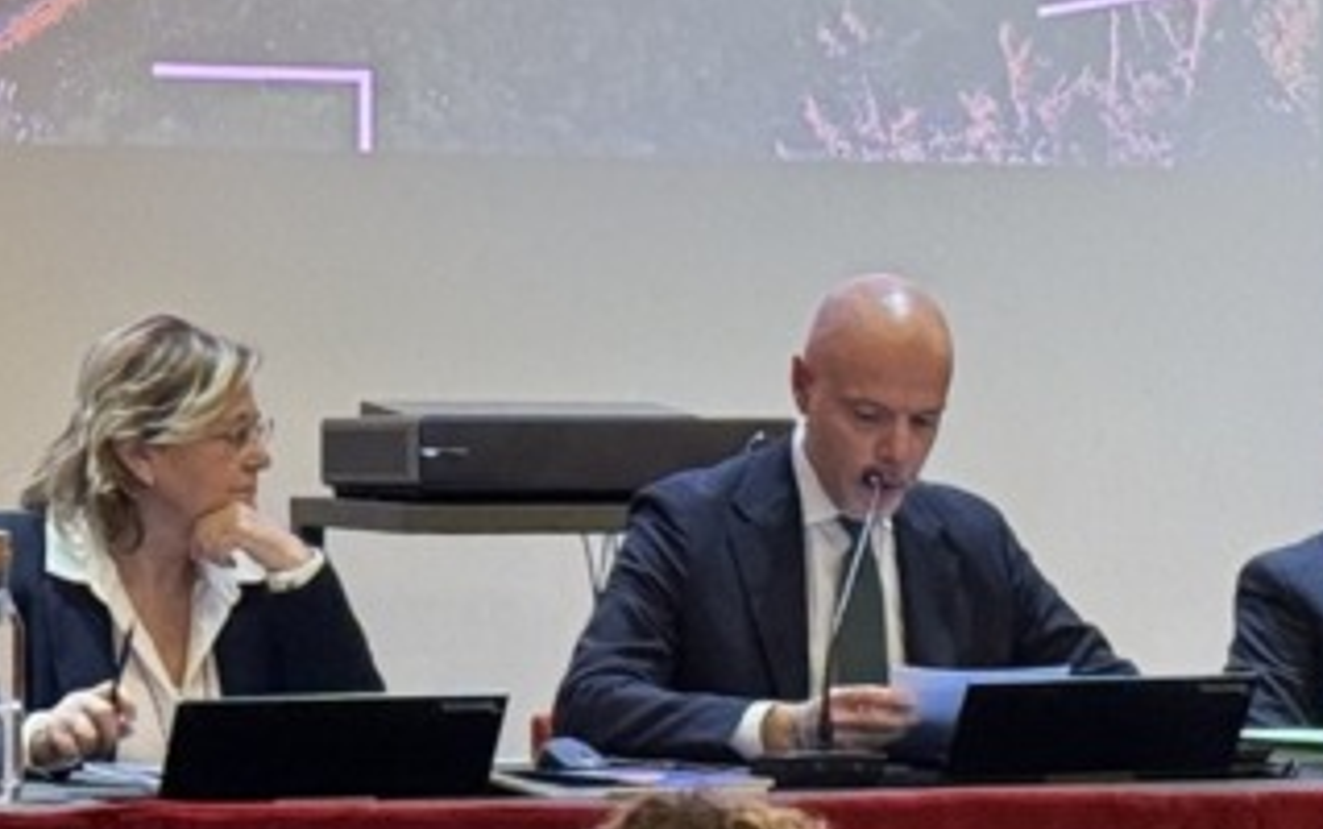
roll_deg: +0.2
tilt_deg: -0.9
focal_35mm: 204
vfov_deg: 6.4
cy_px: 460
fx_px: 7362
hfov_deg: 10.2
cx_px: 1252
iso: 250
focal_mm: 6.76
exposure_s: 1/51
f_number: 1.78
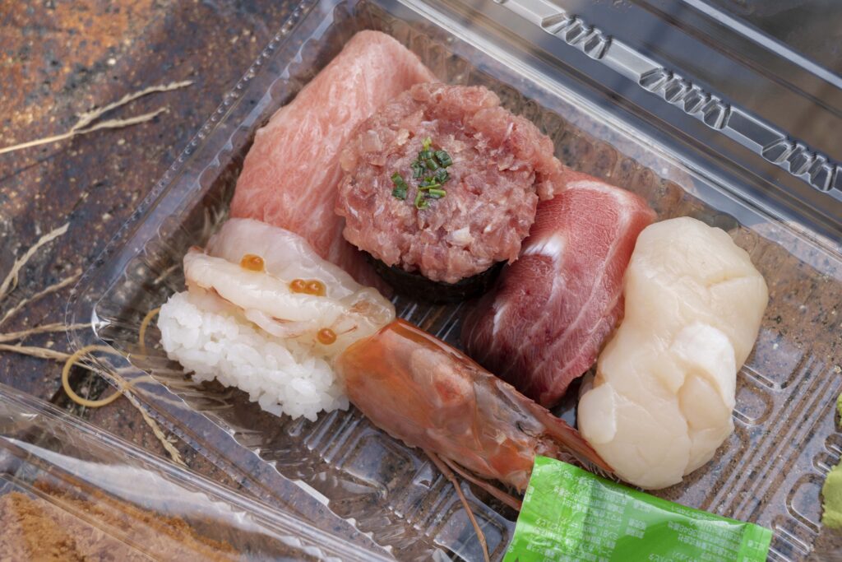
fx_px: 1403
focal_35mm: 60
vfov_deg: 22.6
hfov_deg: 33.4
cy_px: 281
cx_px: 421
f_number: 8
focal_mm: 60
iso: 100
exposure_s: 1/125
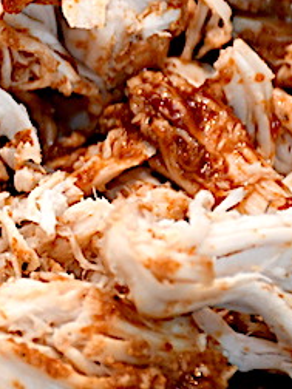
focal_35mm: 527
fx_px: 5927
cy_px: 76
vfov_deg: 3.8
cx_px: -204
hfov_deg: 2.8
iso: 1100
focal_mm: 90
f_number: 5.3
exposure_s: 1/60
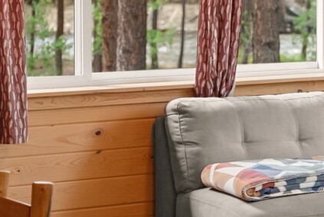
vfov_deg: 8.6
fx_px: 1436
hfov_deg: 12.1
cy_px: 56
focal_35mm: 159
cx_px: 518
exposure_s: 1/15
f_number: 2.8
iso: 400
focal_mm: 40.1
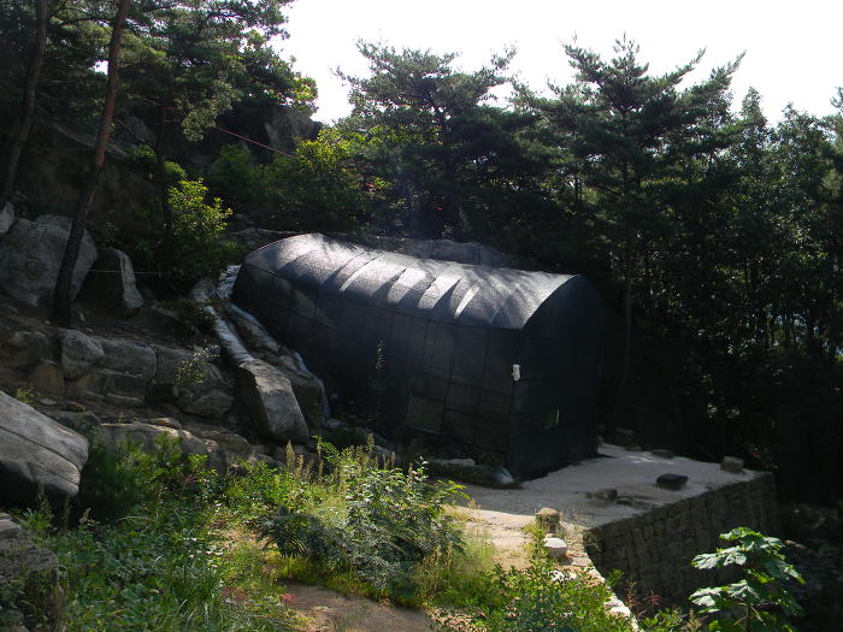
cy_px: 316
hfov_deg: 51.4
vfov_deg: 39.7
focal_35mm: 36
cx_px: 422
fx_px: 877
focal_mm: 6.4
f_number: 3.7
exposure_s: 1/474
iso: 80
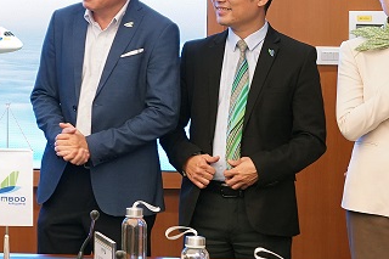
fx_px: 2149
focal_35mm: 199
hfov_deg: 10.1
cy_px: 18
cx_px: -145
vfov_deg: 6.9
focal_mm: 53
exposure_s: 1/30
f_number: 6.3
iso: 1250
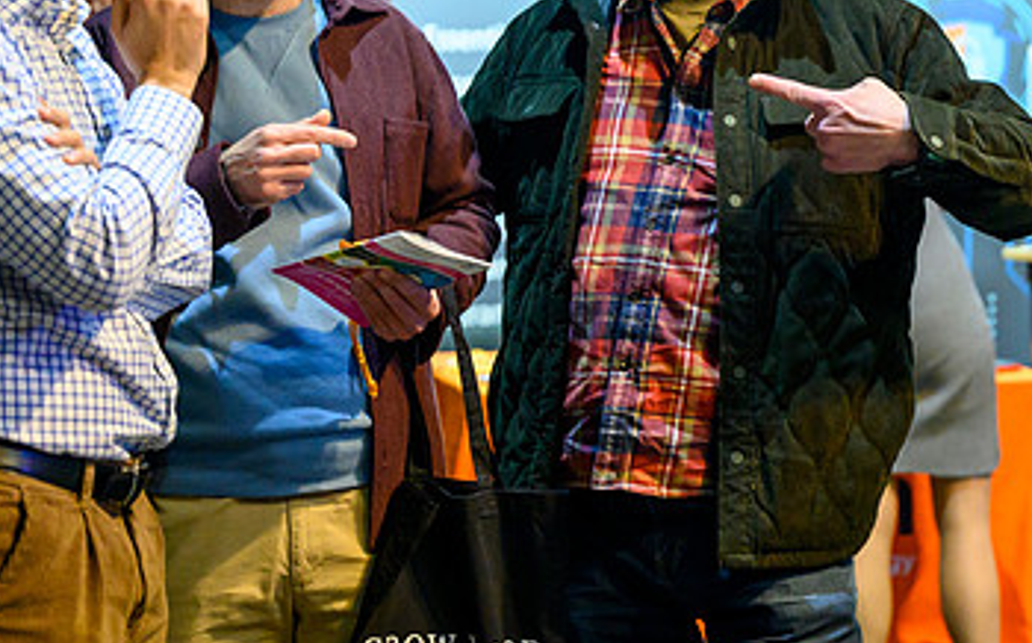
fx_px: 3372
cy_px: 91
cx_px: 693
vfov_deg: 10.8
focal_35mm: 120
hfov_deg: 17.4
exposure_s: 1/200
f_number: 2.8
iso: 6400
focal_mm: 71
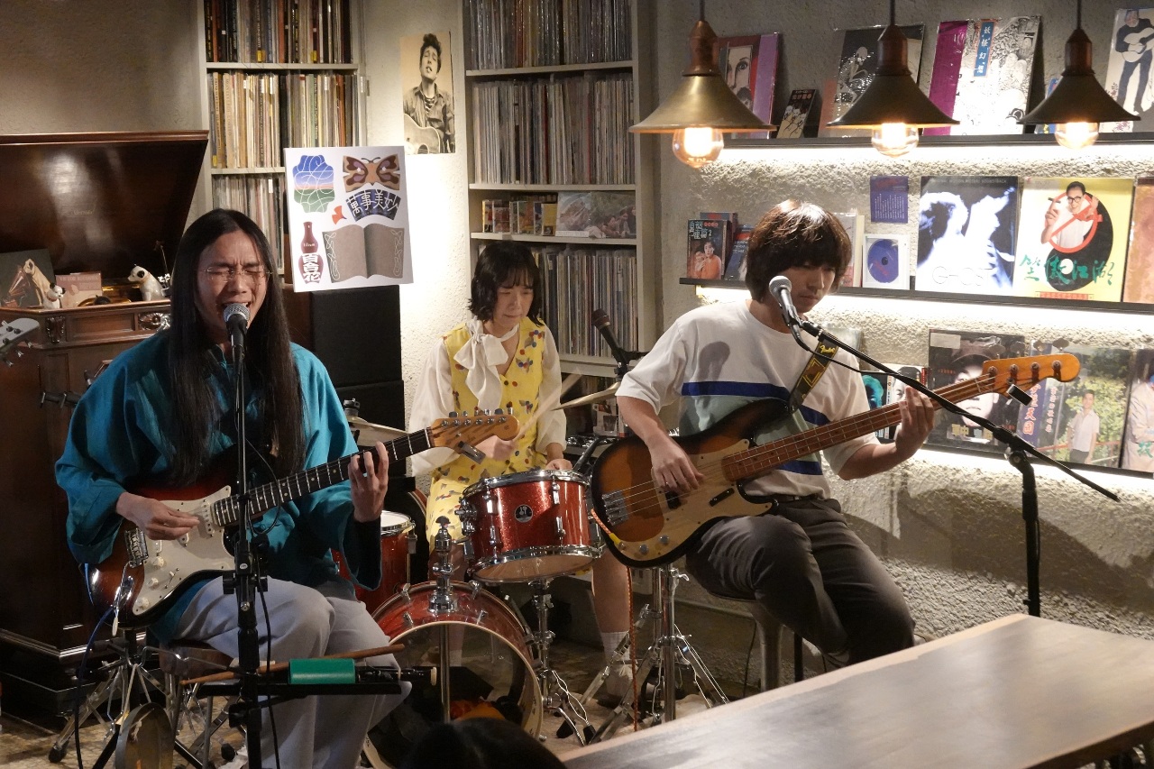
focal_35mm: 64
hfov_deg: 31.4
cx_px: 577
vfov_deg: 21.2
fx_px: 2051
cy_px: 384
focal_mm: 23.39
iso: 4000
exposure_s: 1/80
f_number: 4
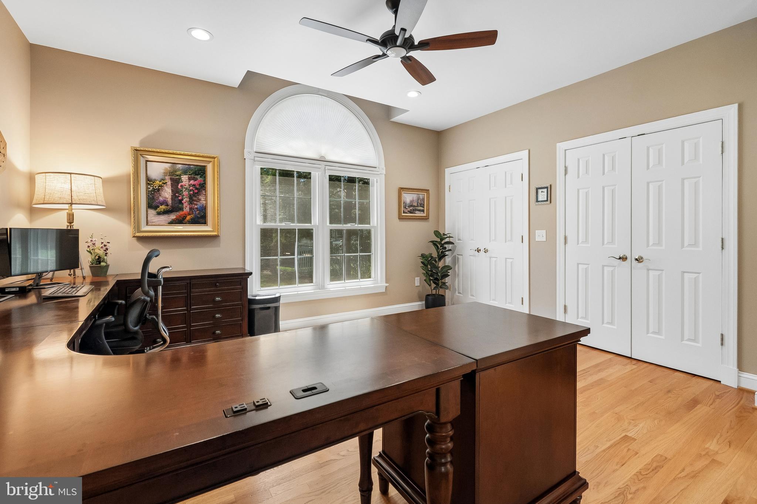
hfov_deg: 100.4
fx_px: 315
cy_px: 252
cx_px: 378
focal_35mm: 15
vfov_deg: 77.3
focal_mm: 10
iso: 400
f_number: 5.6
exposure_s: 1/60
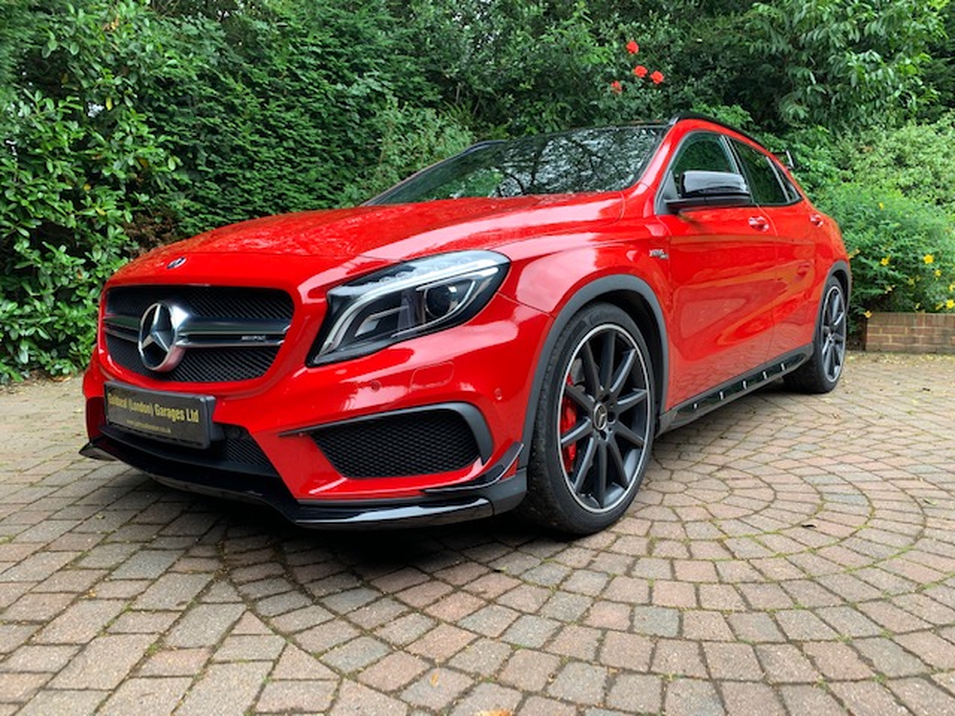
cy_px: 358
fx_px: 717
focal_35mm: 26
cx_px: 478
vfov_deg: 53.1
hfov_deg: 67.3
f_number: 1.8
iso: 32
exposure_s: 1/122
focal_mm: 4.25
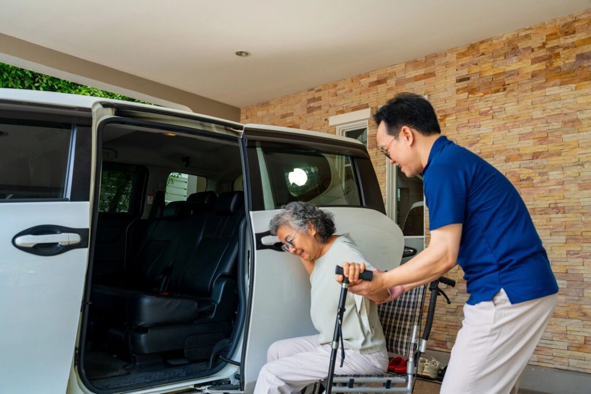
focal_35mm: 31
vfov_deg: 42.3
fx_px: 509
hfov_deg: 60.3
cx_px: 296
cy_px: 197
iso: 640
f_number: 5
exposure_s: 1/200
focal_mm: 31
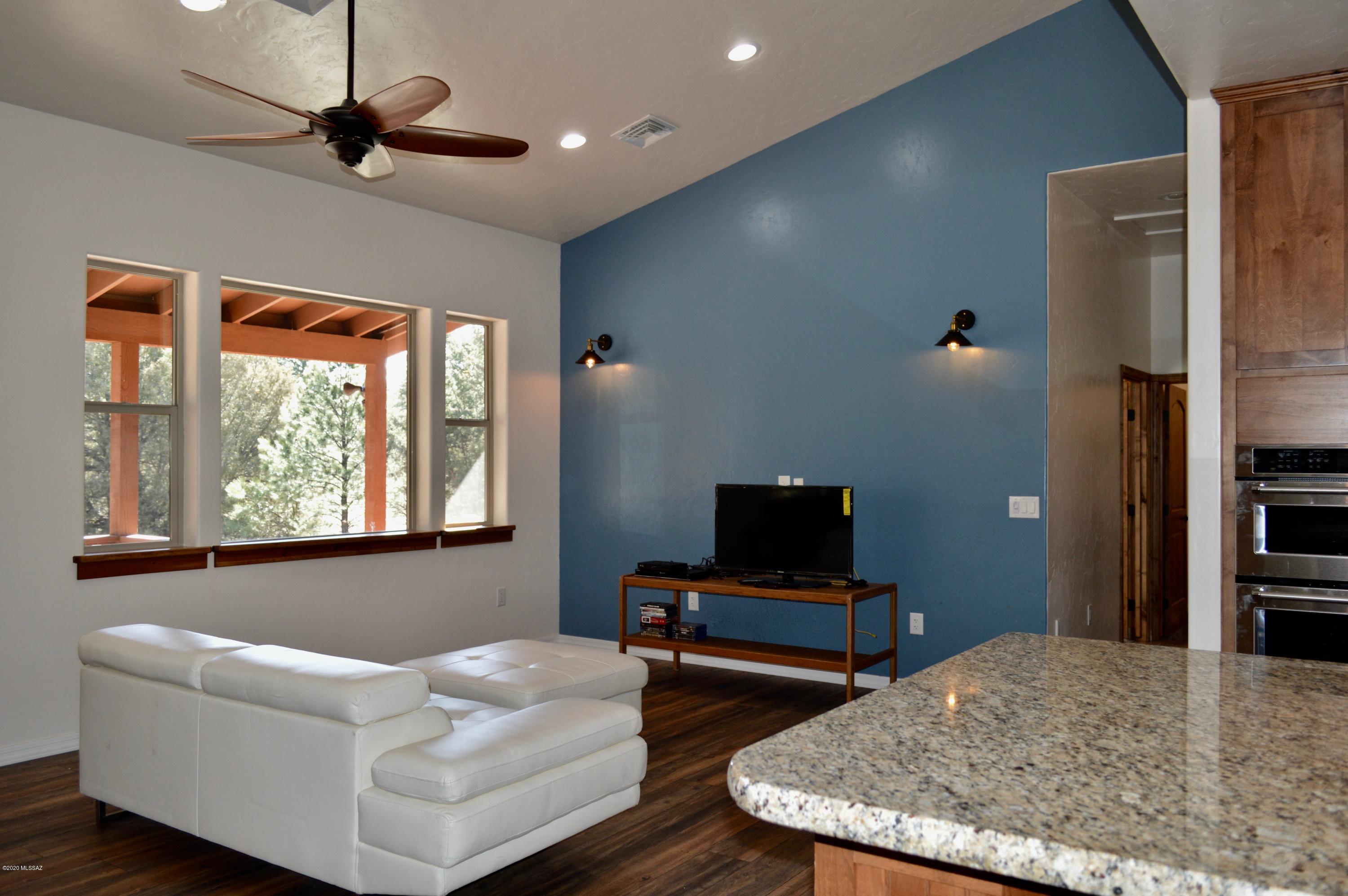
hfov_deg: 67.4
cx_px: 674
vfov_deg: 47.8
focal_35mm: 27
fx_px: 1010
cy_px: 448
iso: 400
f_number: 4
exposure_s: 1/100
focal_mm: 18
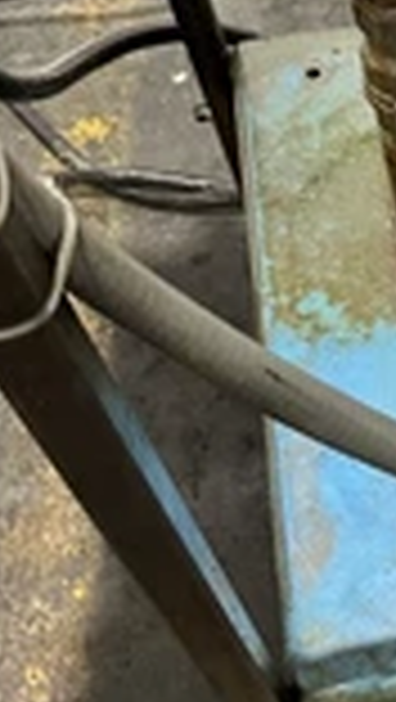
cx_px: 652
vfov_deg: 30.9
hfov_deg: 16.0
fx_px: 1248
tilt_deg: -53.0
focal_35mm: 67
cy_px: 184
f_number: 1.78
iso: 400
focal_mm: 6.86
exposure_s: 1/60
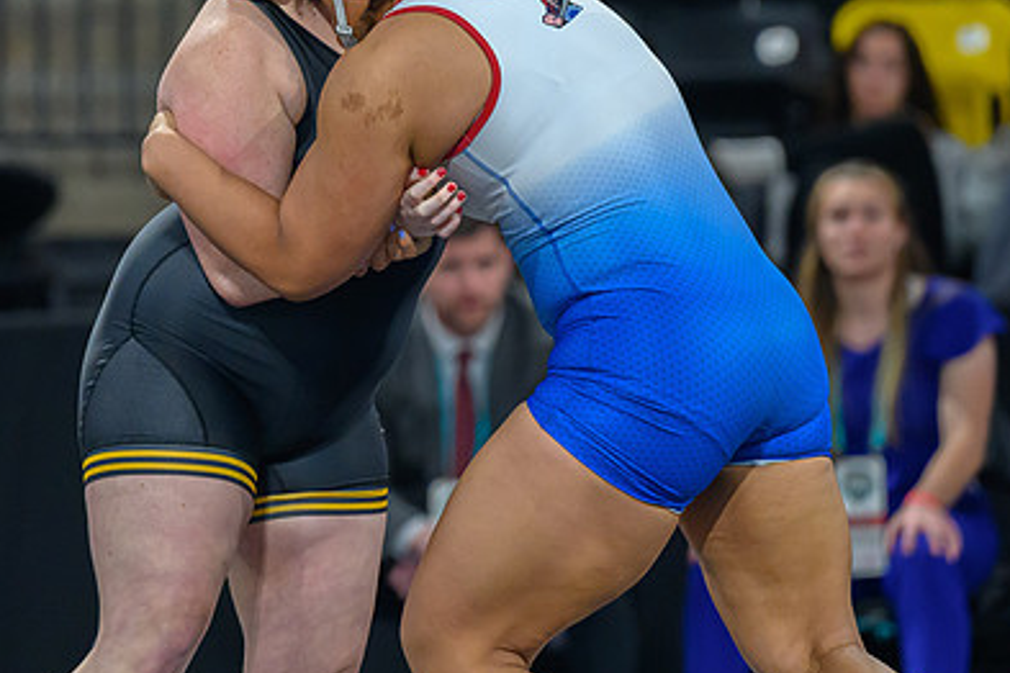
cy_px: 261
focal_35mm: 419
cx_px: 394
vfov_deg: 3.3
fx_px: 11754
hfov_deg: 4.9
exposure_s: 1/800
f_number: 2.8
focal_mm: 200
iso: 4500
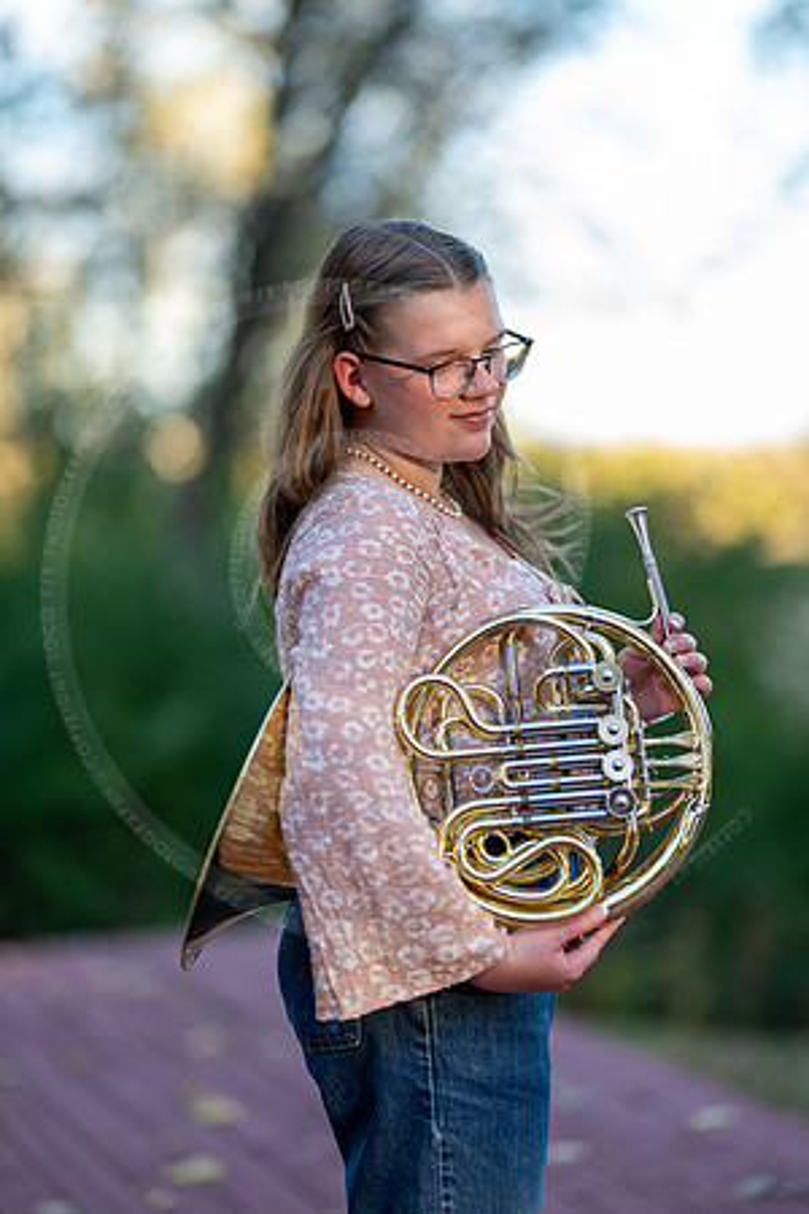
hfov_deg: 16.1
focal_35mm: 85
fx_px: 2865
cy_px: 607
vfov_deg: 23.9
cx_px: 404
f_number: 1.2
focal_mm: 85
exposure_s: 1/640
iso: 160
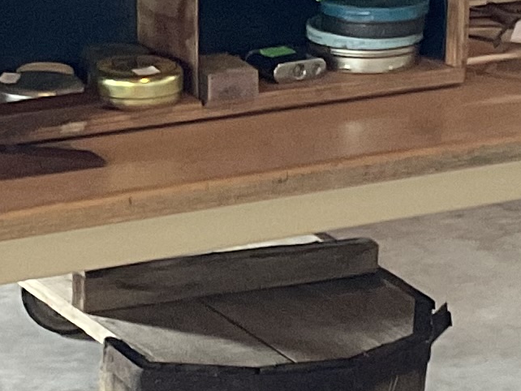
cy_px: 128
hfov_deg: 10.9
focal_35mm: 182
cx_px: 181
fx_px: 2740
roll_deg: -0.3
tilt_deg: -17.4
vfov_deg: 8.2
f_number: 1.8
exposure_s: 1/40
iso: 200
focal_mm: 3
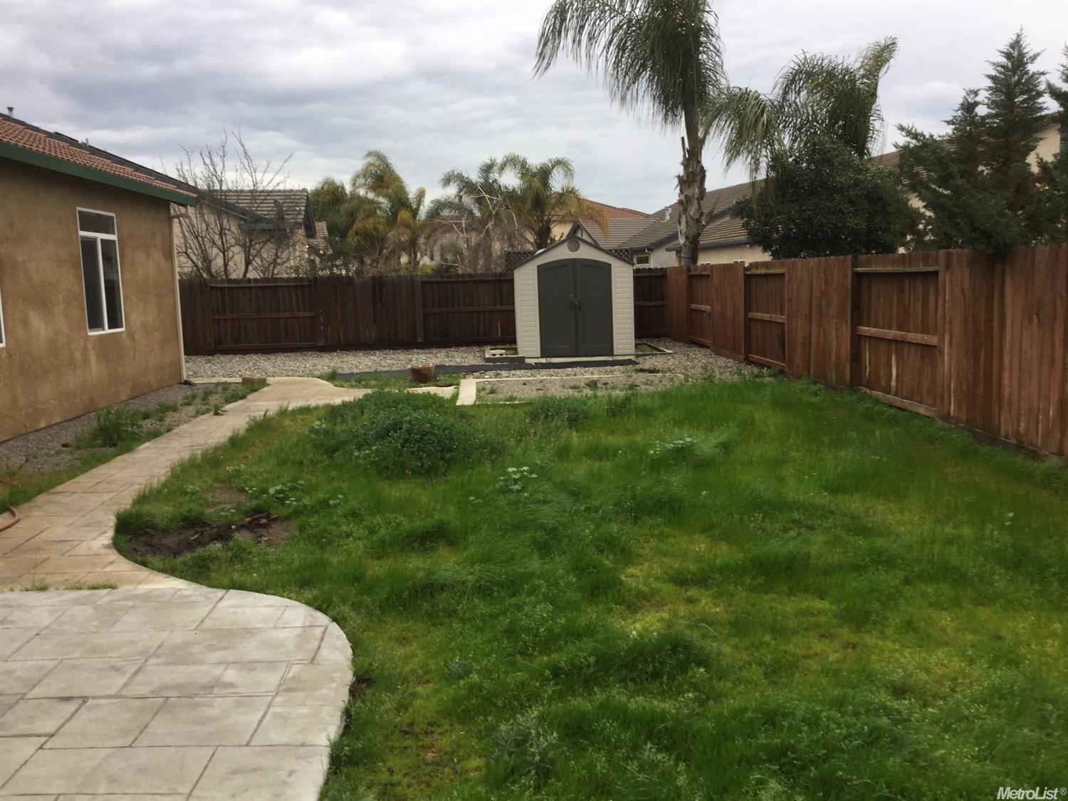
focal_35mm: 31
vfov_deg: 45.4
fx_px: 956
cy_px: 400
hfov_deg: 58.4
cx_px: 534
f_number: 2.4
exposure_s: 1/208
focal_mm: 3.3
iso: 25
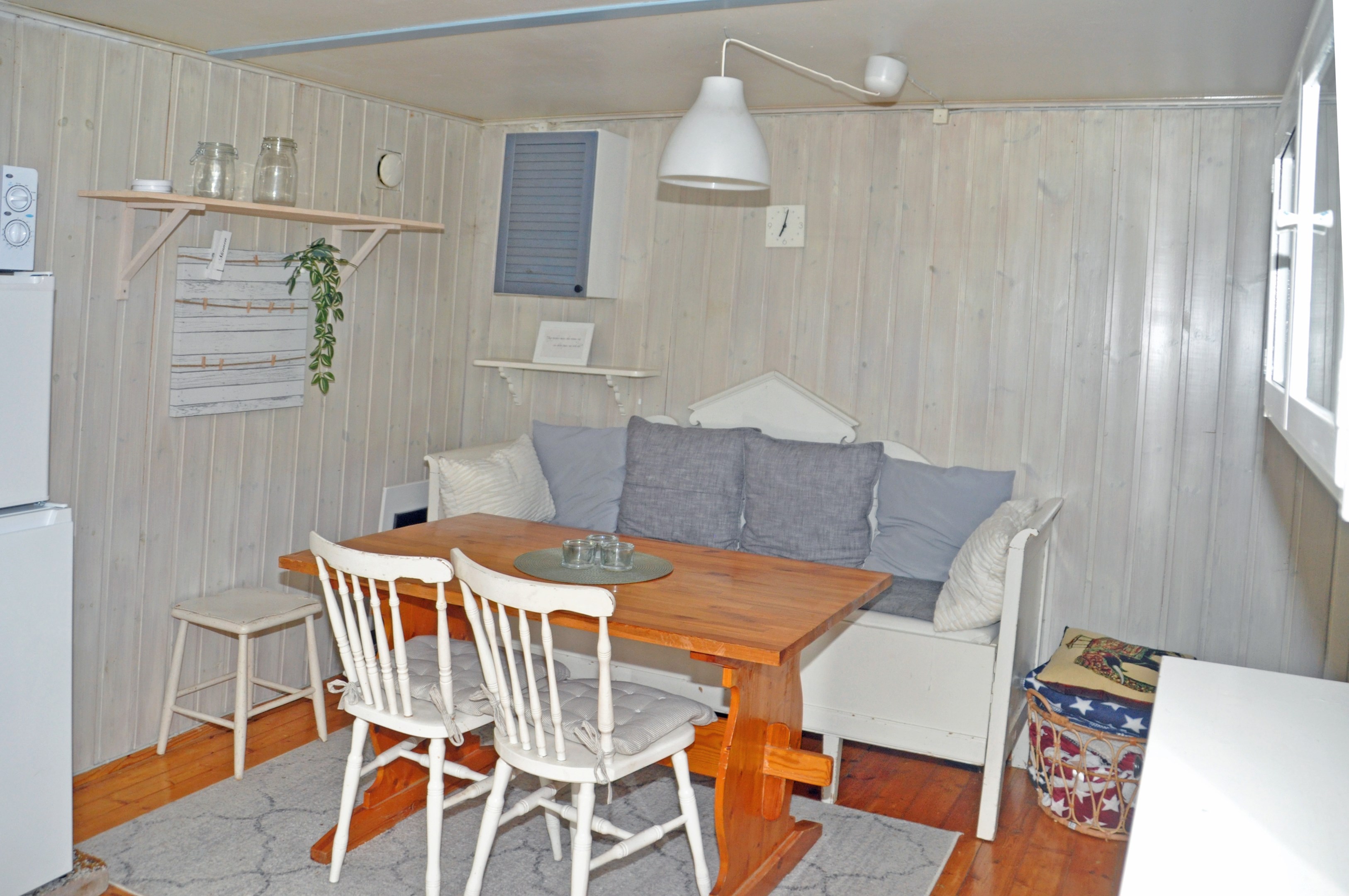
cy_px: 448
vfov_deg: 47.8
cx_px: 674
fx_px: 1011
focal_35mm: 27
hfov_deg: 67.4
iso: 800
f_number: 4
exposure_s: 1/60
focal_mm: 18
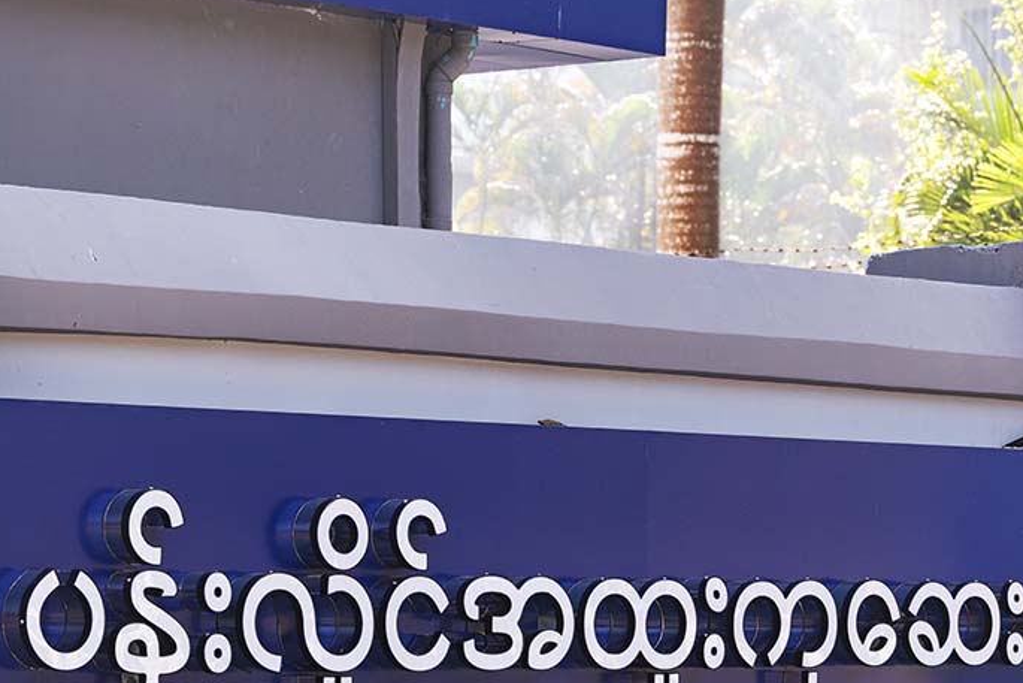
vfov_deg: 9.6
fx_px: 4064
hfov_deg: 14.3
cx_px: 680
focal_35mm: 143
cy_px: 468
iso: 250
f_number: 8
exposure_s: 1/250
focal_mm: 102
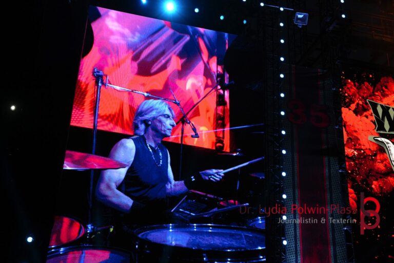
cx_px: 197
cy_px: 132
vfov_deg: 28.1
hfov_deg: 41.1
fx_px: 525
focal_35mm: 48
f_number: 4
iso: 1250
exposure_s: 1/160
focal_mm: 32
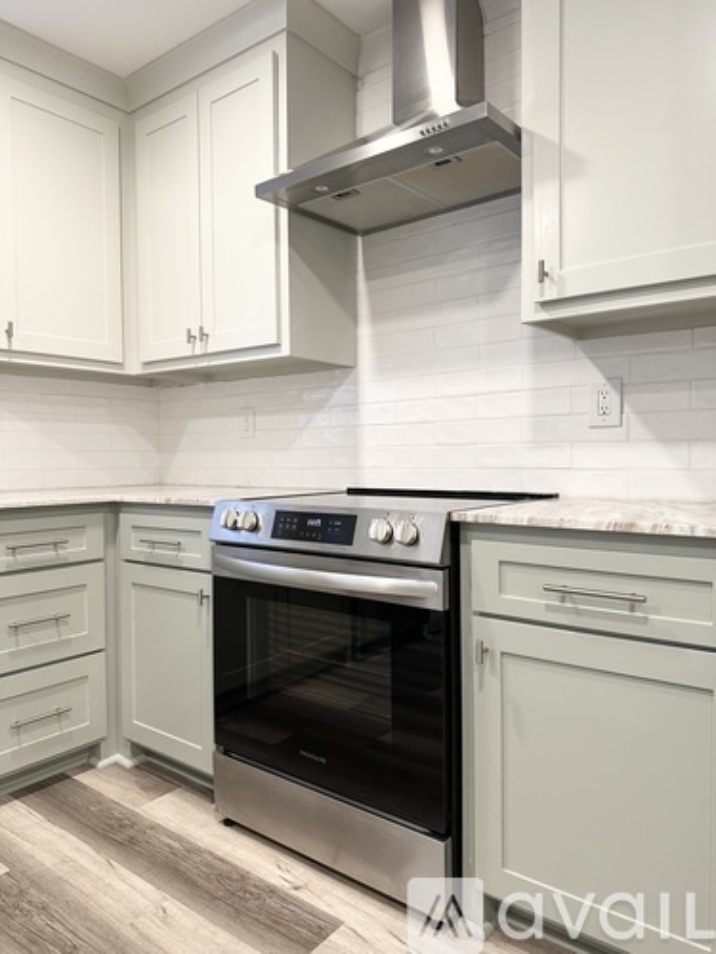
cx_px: 358
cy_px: 477
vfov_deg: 71.6
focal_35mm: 24
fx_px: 662
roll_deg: -0.1
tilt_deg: -2.0
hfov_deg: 56.8
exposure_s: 1/60
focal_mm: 6.86
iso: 160
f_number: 1.78
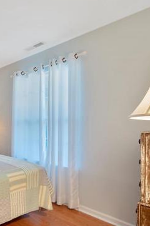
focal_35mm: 26
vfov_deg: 69.3
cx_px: -28
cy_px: 121
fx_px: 162
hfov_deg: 37.9
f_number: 7.1
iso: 100
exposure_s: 1/1.25
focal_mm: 13
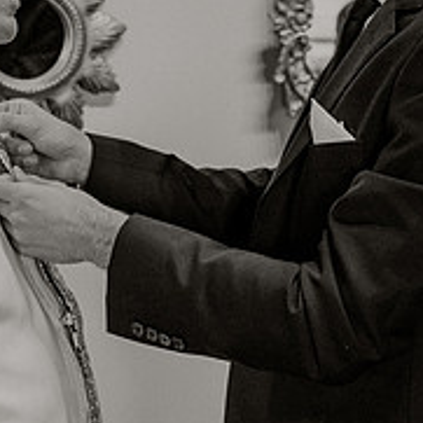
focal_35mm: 118
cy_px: 49
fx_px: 1631
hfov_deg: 14.7
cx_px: 107
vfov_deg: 14.6
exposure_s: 1/160
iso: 1250
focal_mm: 42
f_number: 3.5
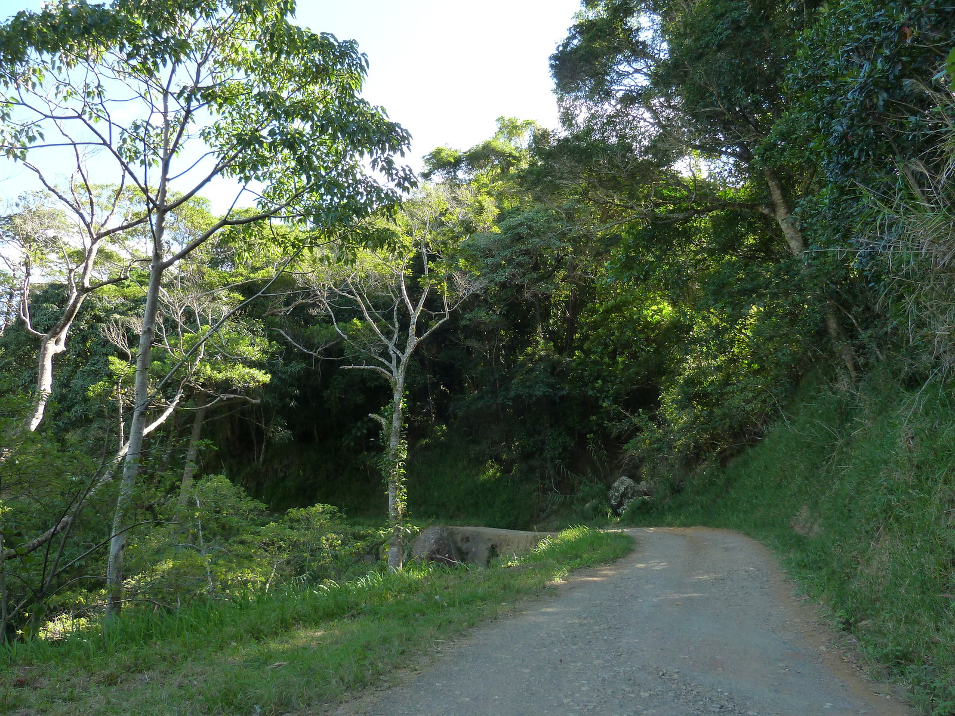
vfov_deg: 54.9
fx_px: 690
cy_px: 358
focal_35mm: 25
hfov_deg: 69.4
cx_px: 478
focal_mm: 4.1
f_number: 3.3
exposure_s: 1/100
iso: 125
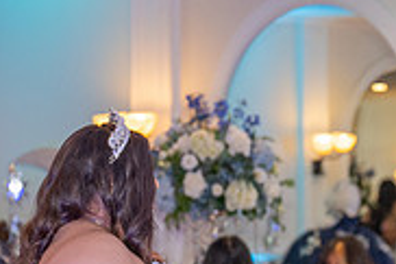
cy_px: 370
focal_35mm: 223
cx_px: 257
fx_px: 2451
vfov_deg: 6.1
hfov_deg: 9.2
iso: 1000
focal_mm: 70
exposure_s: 1/200
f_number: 2.8
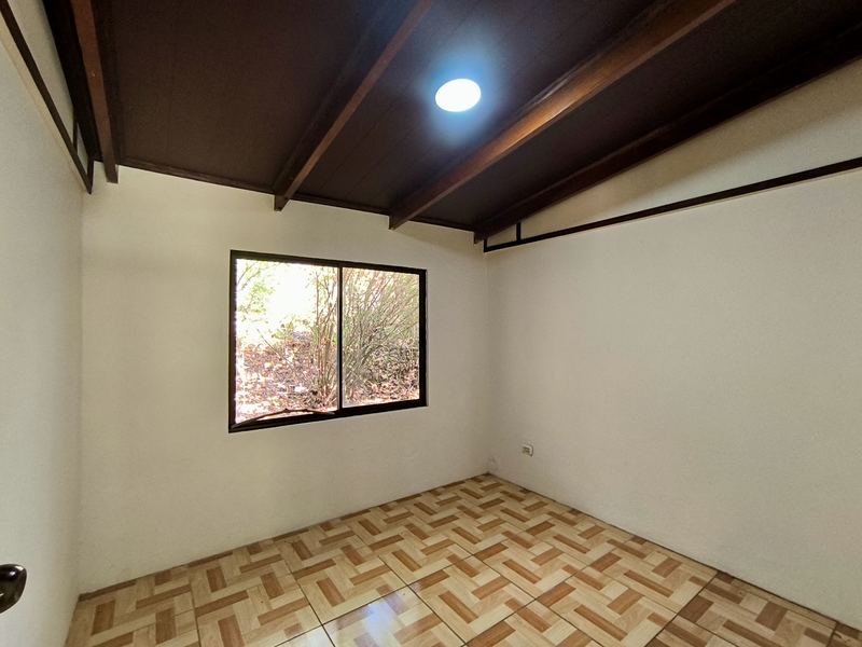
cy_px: 324
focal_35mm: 16
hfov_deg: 94.5
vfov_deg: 78.1
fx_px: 398
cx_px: 431
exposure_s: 1/33.3
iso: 200
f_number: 2.2
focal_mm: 1.65
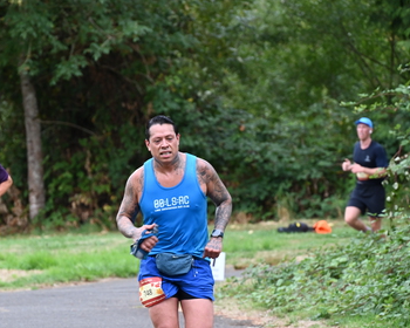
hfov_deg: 6.6
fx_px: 3580
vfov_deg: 5.2
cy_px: 201
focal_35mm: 295
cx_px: 145
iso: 800
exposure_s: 1/250
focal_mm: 200
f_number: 6.3
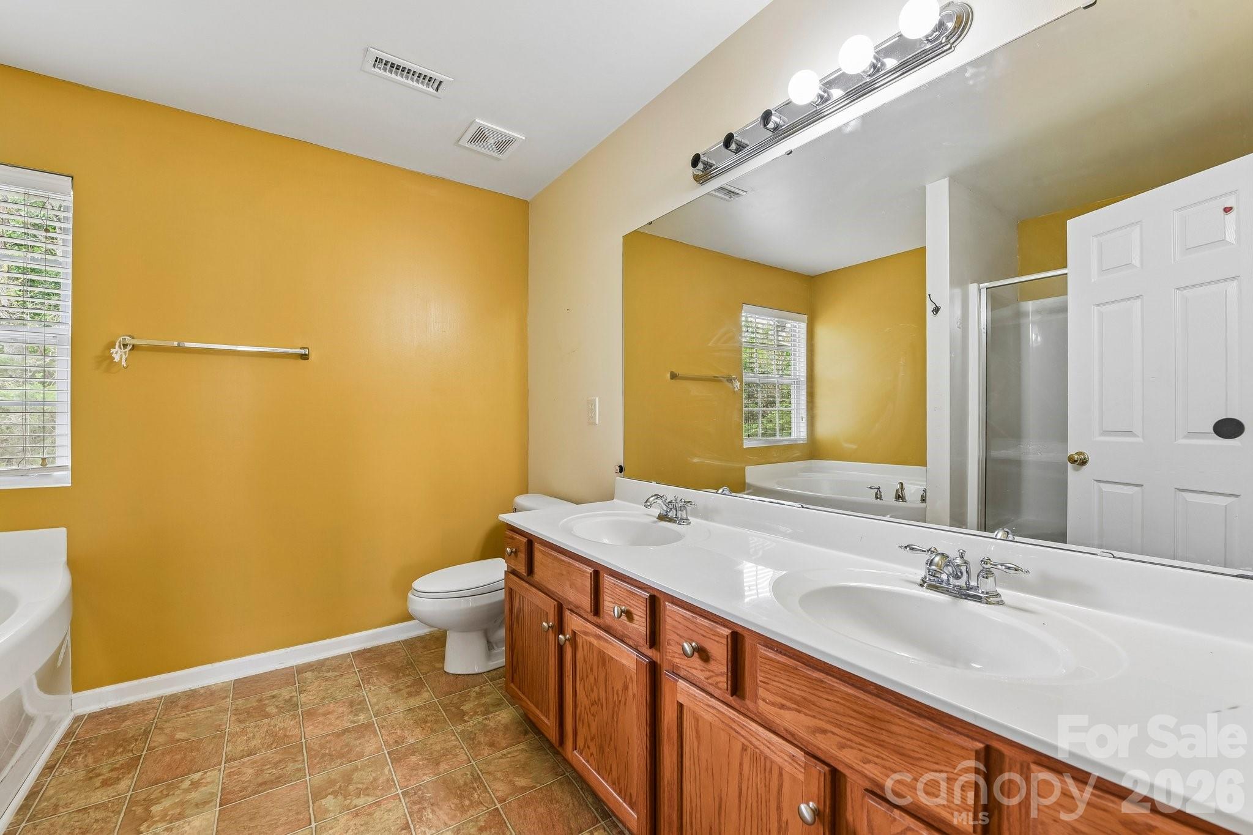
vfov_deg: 81.2
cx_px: 626
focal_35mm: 14
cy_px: 418
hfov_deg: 104.3
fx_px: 487
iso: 200
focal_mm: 14
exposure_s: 1/5
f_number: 8
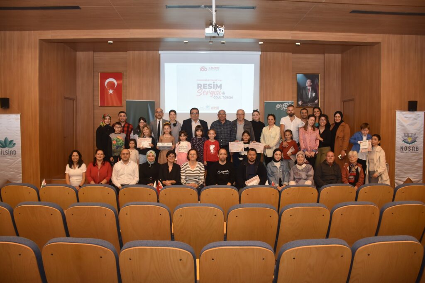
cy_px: 142
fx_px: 319
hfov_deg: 67.4
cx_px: 212
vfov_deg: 47.9
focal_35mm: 27
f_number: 4
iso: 800
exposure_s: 1/60
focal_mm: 18
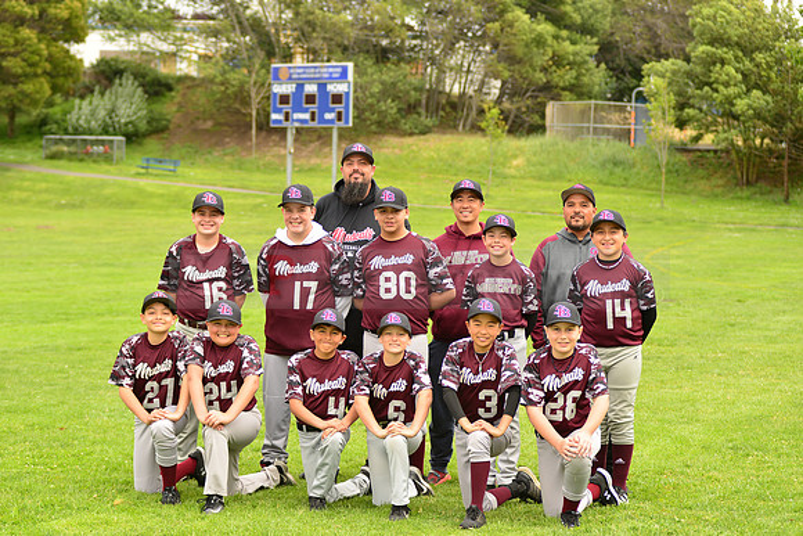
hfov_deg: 23.6
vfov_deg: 15.9
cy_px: 268
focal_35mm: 86
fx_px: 1919
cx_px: 402
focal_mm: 86
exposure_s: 1/250
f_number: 5
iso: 100
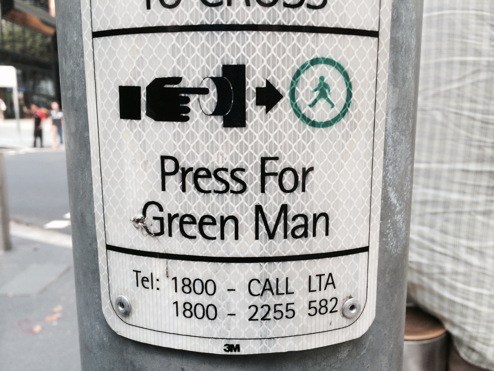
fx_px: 428
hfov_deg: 60.0
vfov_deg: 46.8
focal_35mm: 30
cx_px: 247
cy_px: 186
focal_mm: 4.12
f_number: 2.2
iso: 64
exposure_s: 1/120
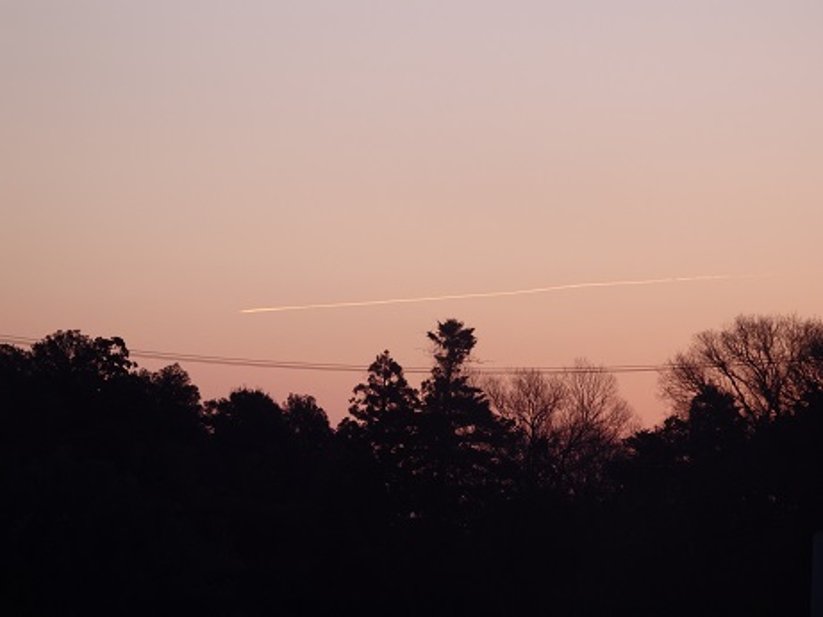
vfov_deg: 8.8
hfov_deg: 11.7
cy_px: 308
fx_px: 4019
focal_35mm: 169
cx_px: 412
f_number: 5.7
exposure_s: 1/50
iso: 160
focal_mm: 30.2
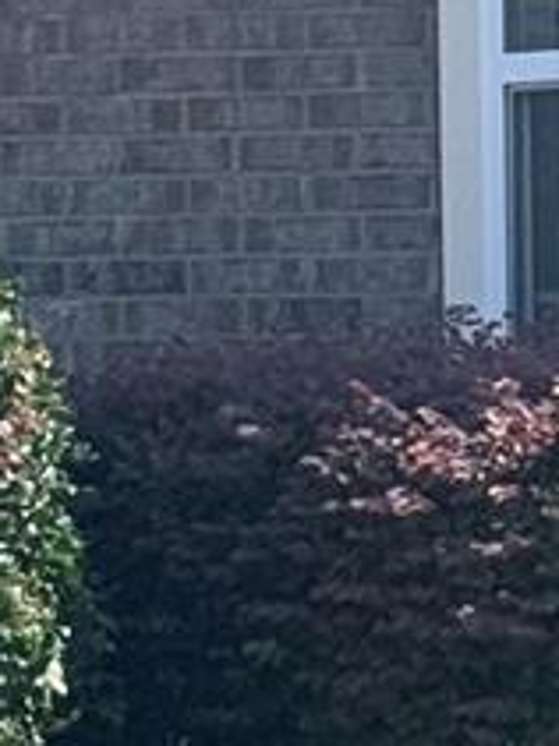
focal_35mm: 350
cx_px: 389
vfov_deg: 5.6
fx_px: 7544
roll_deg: +0.2
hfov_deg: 4.2
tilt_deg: +7.6
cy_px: -385
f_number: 1.78
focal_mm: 6.76
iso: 80
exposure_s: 1/2146
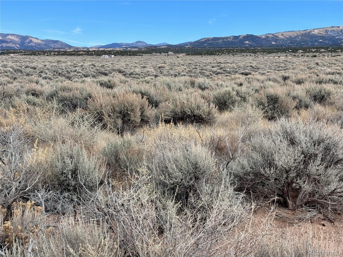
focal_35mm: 48
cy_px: 128
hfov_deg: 39.7
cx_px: 172
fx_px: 476
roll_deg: -0.2
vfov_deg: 30.3
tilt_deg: -8.1
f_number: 1.78
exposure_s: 1/3425
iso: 64
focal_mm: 6.76
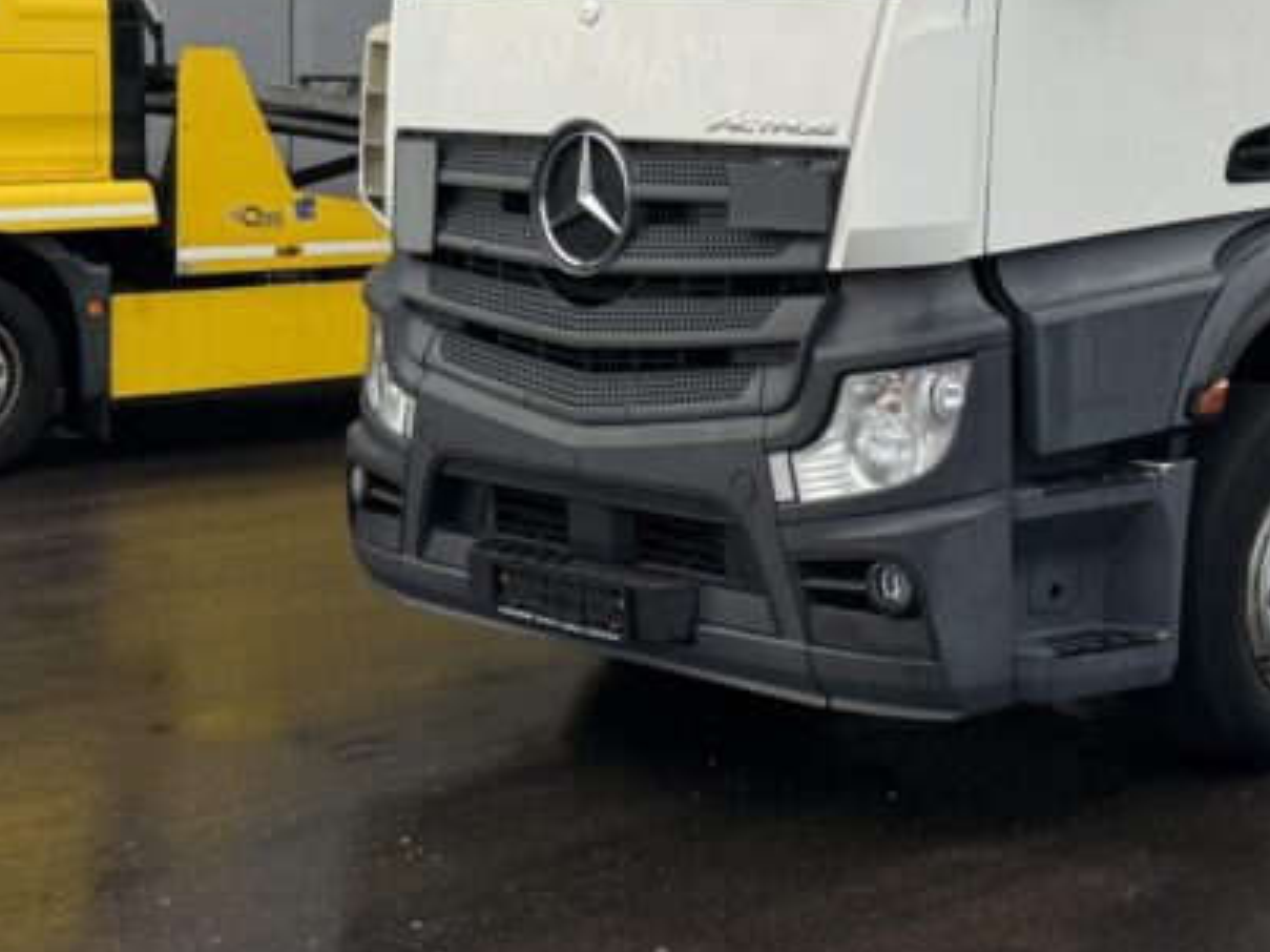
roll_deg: +0.2
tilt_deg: +0.6
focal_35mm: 61
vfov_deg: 23.4
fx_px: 2237
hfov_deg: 30.1
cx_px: 1179
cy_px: 110
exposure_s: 1/121
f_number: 1.78
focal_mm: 6.86
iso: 125
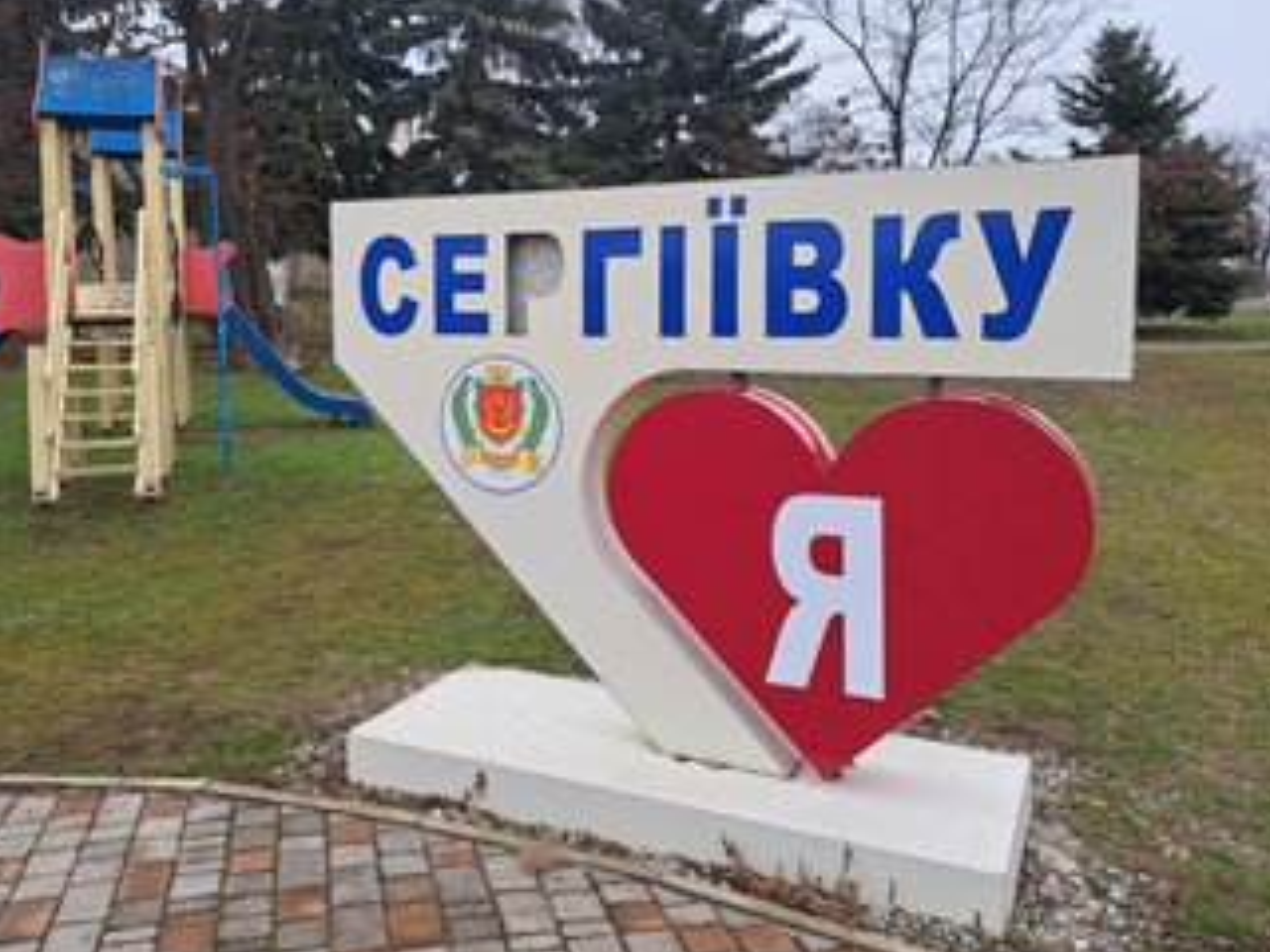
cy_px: 389
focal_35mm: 30
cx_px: 504
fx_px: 1101
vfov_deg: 46.6
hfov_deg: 59.4
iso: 50
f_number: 1.8
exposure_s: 1/114
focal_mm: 5.23
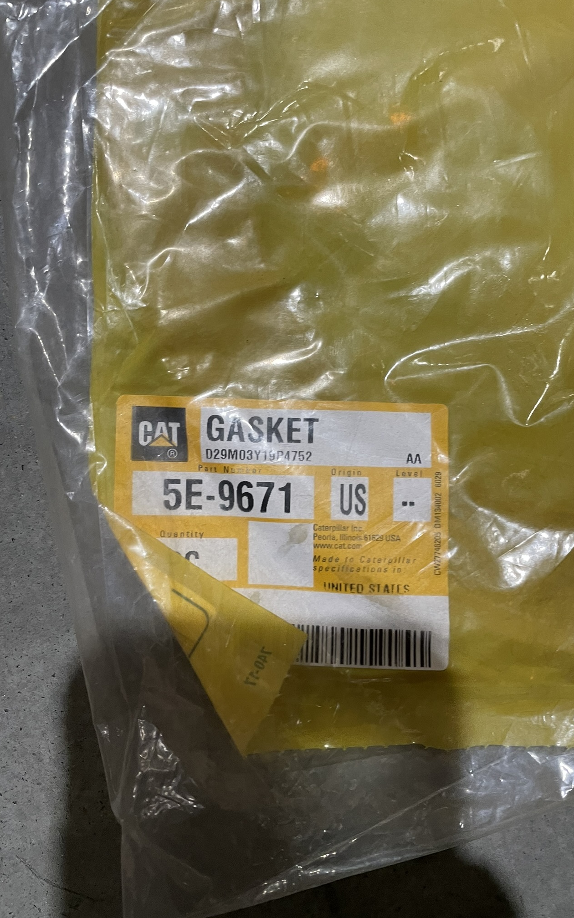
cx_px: 306
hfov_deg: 44.5
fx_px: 701
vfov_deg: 66.5
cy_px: 454
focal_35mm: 28
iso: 200
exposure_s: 1/60
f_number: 1.6
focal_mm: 4.2
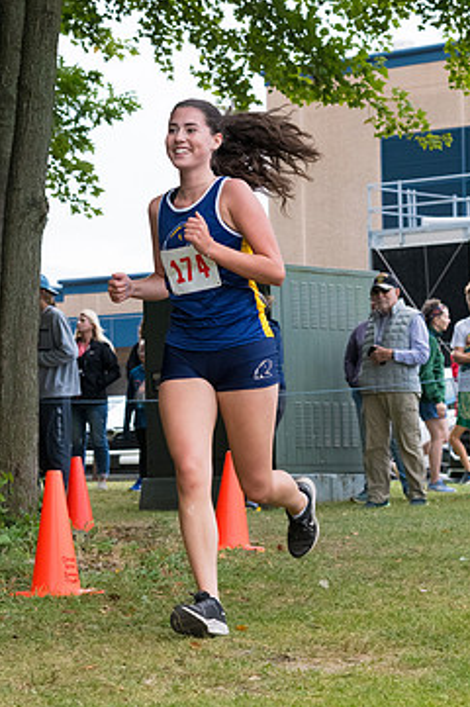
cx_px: 197
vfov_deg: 17.7
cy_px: 394
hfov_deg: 11.8
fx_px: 2276
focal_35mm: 116
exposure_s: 1/1250
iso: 2000
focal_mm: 62
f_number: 5.6
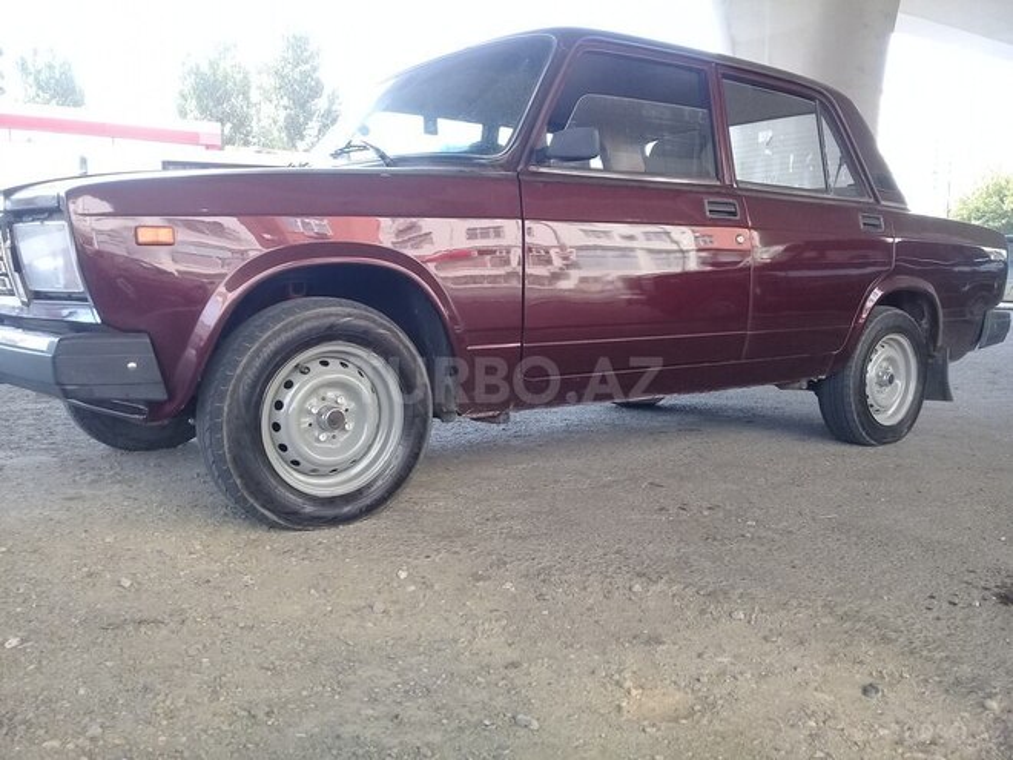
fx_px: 907
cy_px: 380
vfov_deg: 45.4
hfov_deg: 58.4
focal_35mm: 31
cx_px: 506
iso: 50
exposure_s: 1/100
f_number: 2.2
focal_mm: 3.3
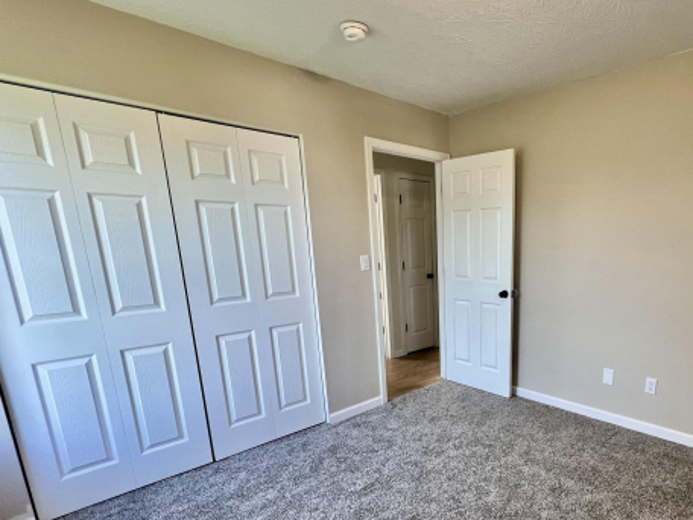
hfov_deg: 81.0
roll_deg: +0.6
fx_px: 380
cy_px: 331
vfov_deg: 67.4
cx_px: 478
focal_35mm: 19
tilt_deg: -13.4
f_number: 1.8
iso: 80
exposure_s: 1/120
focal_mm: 1.57
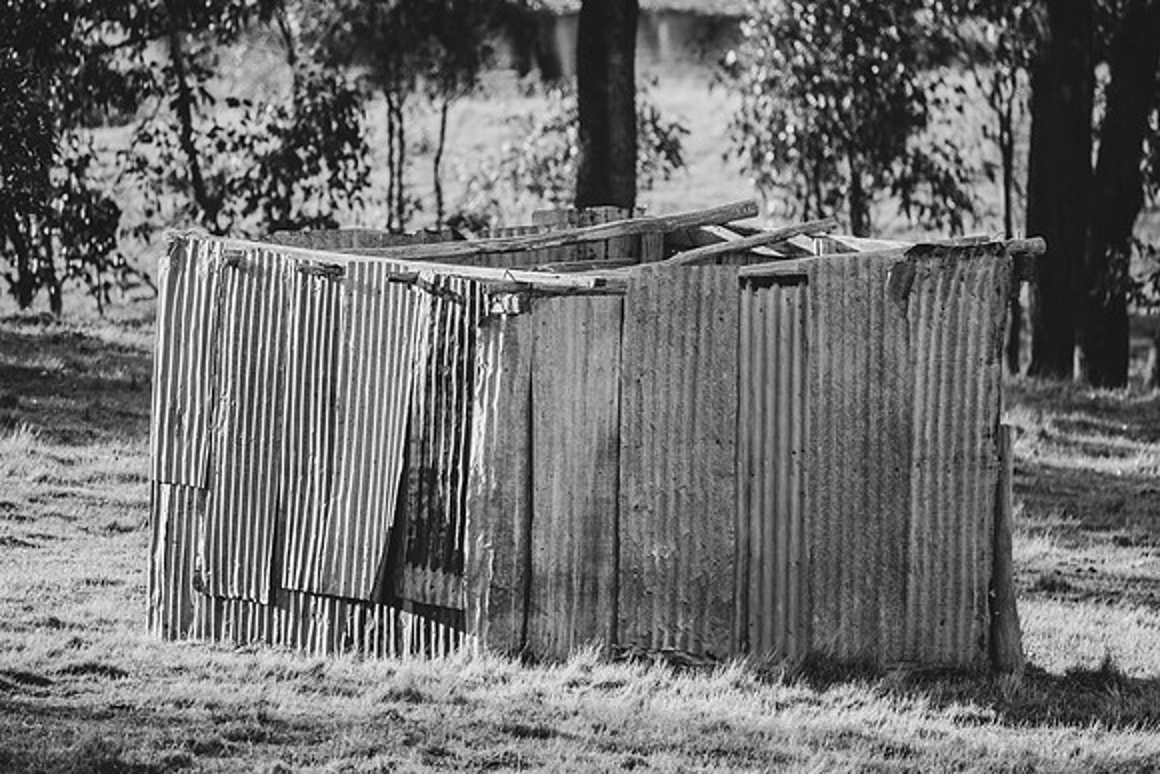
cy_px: 387
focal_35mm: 600
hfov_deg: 3.4
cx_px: 580
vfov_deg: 2.3
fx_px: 19337
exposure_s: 1/500
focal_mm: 600
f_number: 6.3
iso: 800
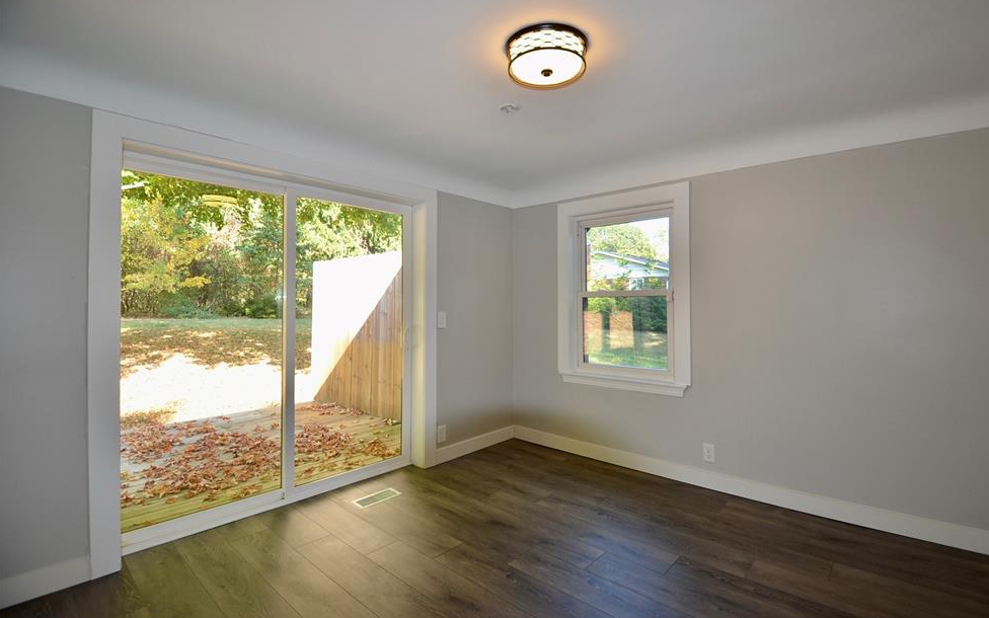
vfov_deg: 71.3
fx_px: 431
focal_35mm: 16
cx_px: 515
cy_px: 306
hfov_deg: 97.8
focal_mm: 10
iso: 280
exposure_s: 1/125
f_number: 3.5
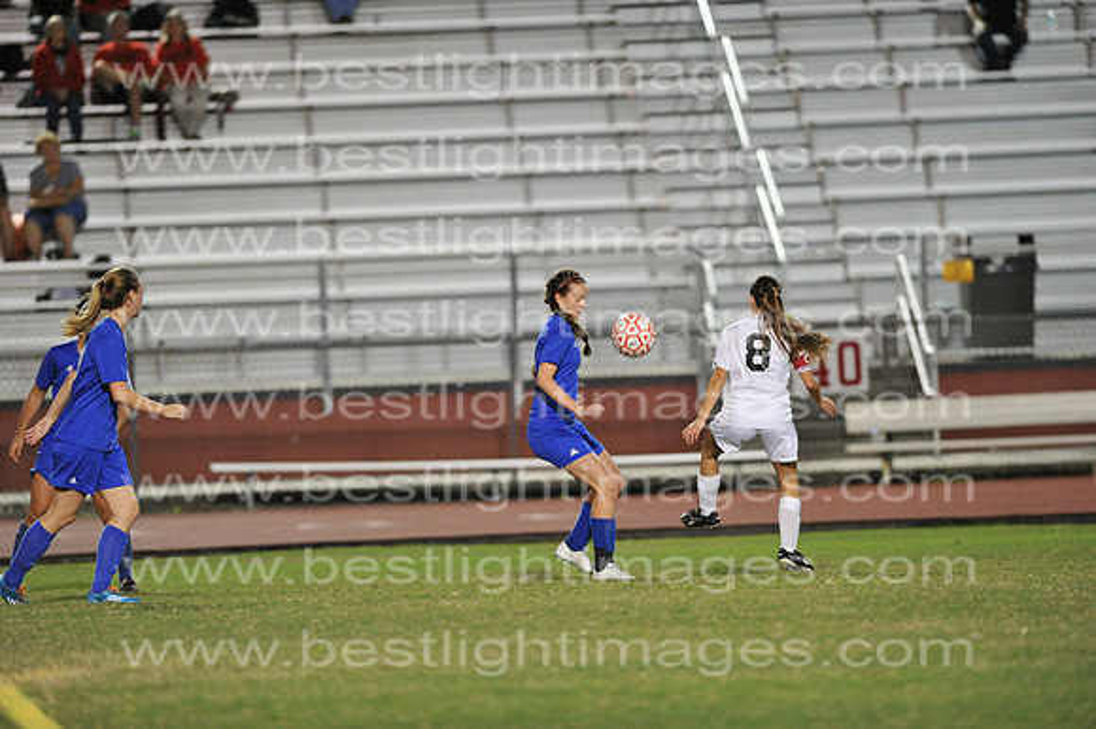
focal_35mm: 300
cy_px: 364
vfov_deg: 4.6
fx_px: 9128
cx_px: 548
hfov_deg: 6.9
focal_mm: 300
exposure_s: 1/400
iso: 5000
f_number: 3.2
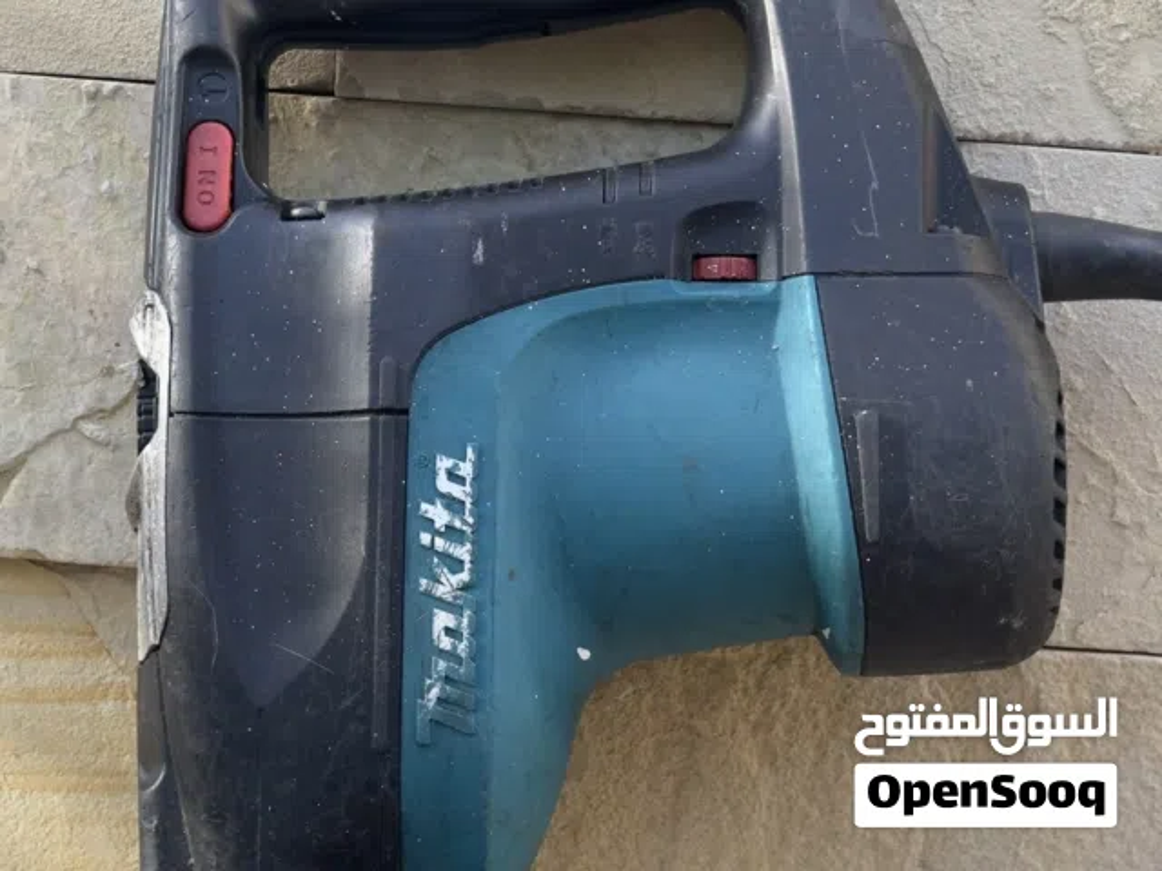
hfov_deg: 39.7
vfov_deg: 30.3
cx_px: 581
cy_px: 436
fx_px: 1611
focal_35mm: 48
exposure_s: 1/289
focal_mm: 6.86
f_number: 1.78
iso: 64
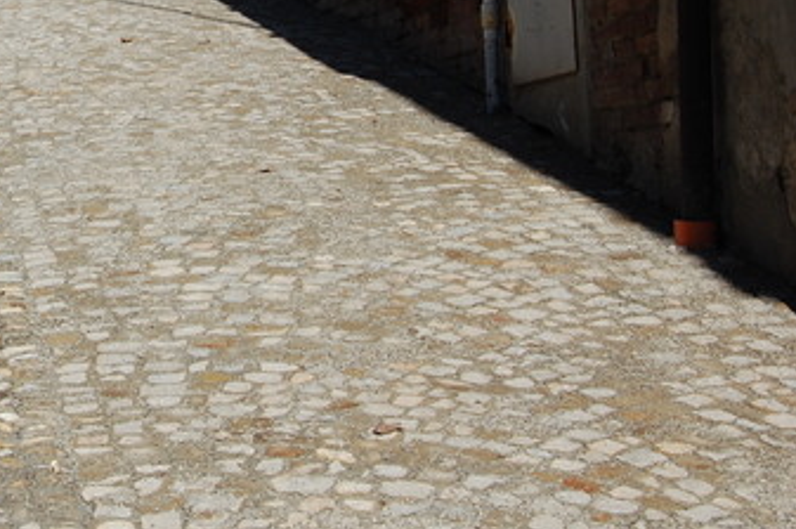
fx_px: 2364
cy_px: 5
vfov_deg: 12.6
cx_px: -54
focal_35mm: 107
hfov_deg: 18.5
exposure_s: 1/400
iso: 200
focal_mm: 32
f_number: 10
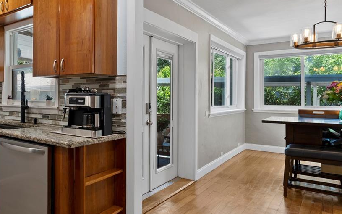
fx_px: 261
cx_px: 50
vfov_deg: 44.5
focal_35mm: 28
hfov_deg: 59.0
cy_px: 100
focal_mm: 14
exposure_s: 1/15
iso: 100
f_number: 4.5
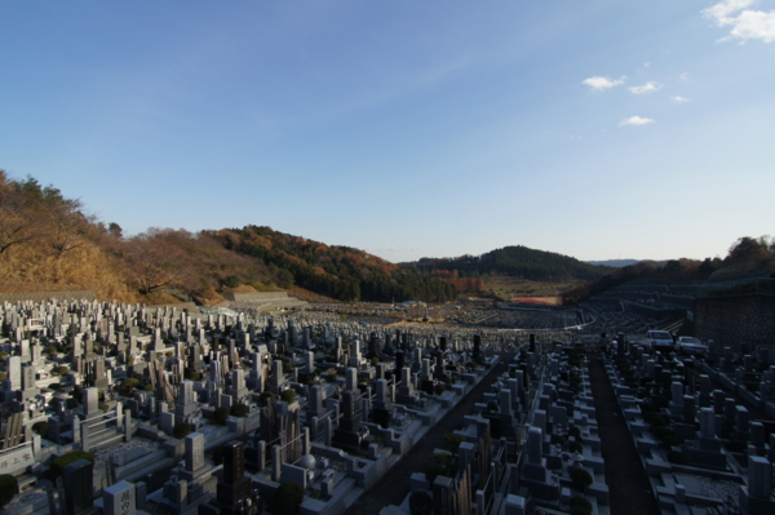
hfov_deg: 95.0
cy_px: 258
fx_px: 355
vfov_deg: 72.0
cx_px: 388
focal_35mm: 16
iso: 200
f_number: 11
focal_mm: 11
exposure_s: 1/200
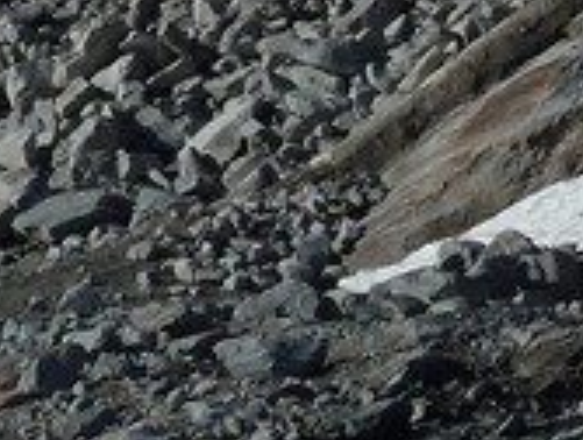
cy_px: -423
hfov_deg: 4.8
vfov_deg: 3.6
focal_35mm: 410
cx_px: 813
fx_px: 6920
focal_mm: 11
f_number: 5.6
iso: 80
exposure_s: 1/640
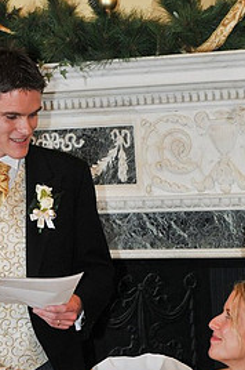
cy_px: 282
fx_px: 1801
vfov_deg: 11.7
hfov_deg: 7.8
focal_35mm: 176
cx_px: 114
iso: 500
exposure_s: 1/200
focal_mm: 70
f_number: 4
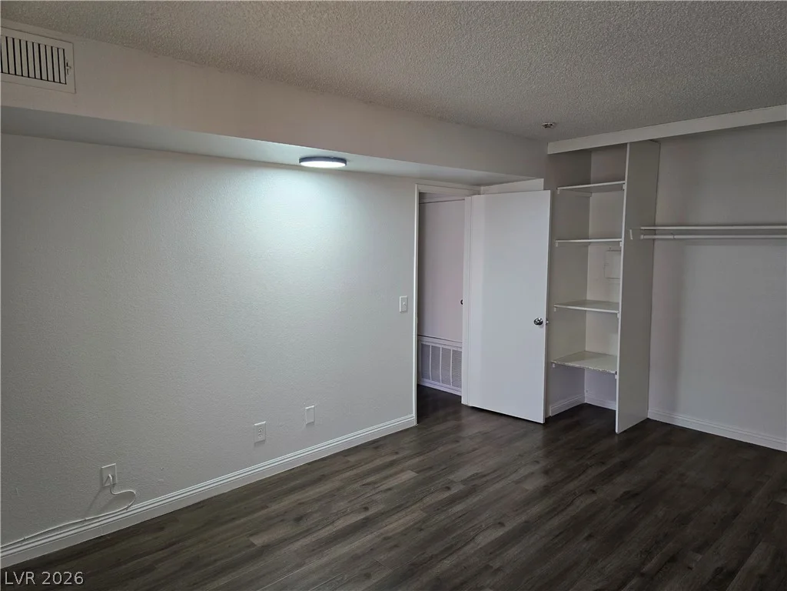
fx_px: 523
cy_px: 296
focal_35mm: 23
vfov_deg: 58.9
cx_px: 394
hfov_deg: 73.9
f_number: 1.7
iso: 125
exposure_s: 1/120
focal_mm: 6.3
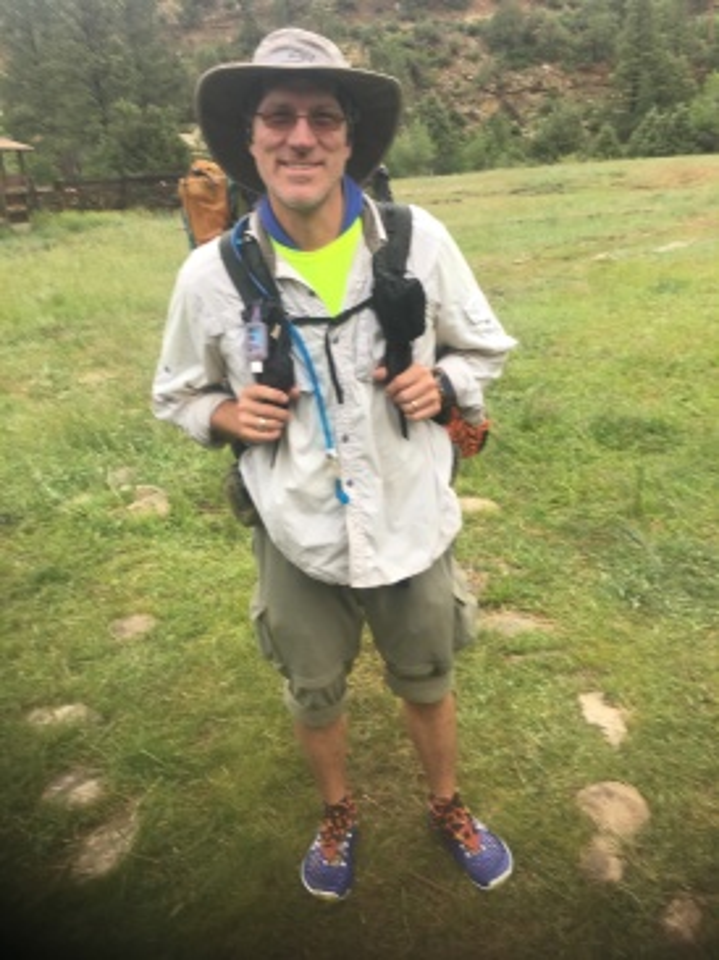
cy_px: 480
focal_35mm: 29
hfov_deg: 48.2
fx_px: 804
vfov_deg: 61.7
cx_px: 360
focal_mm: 4.15
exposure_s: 1/178
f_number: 2.2
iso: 25
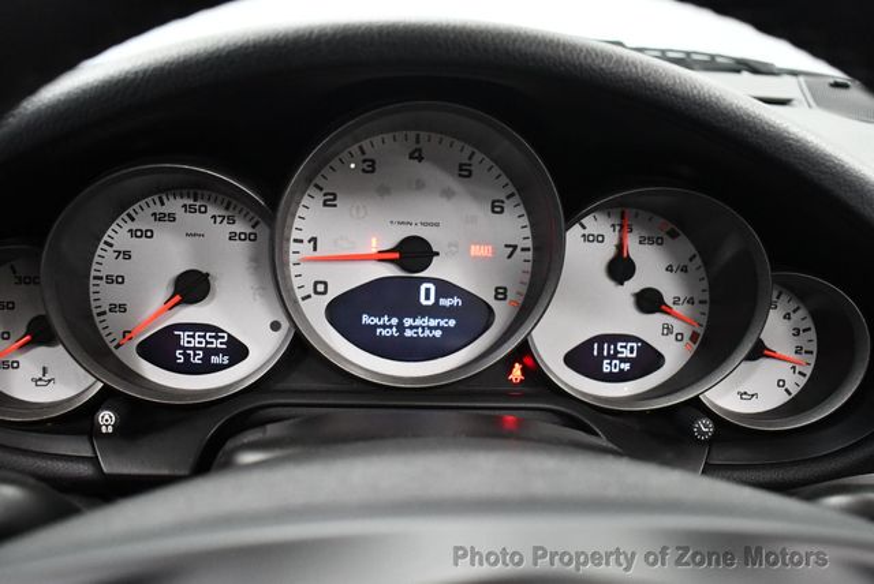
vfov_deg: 36.9
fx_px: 875
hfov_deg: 53.1
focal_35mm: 36
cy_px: 292
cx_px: 437
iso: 3200
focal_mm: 18
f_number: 3.5
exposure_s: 1/60
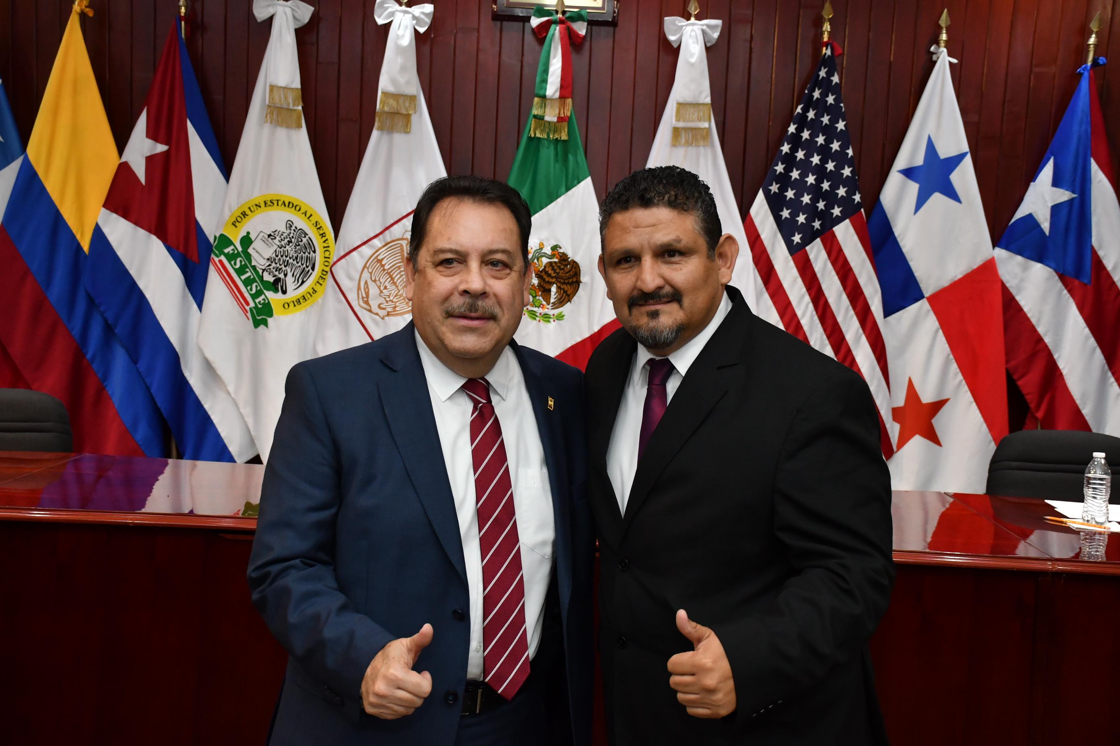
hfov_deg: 41.1
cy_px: 373
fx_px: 1493
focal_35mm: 48
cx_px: 560
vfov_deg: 28.1
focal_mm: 32
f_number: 5.6
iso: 1250
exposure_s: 1/100
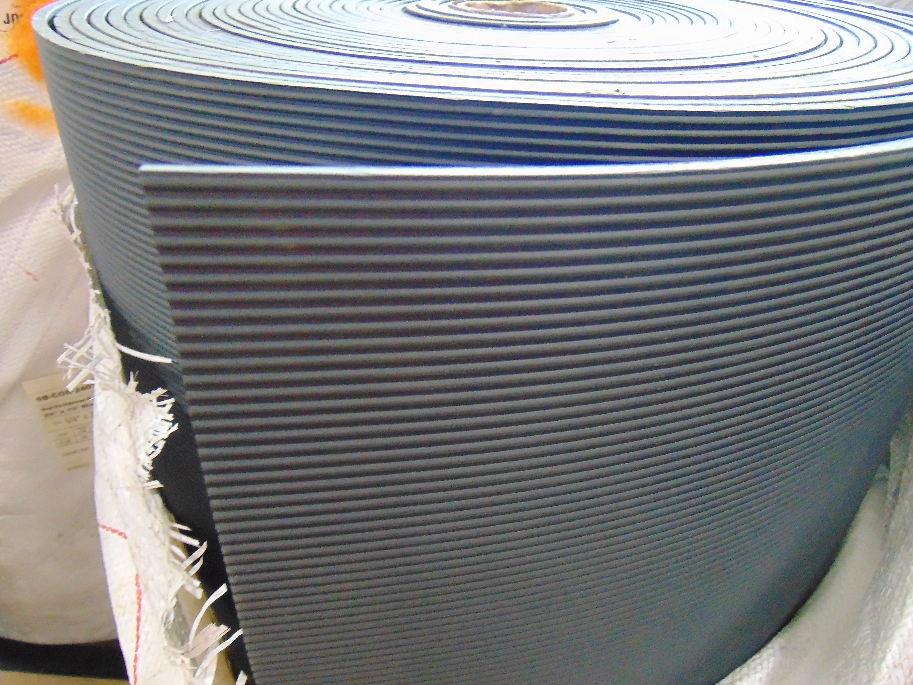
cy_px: 342
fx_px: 712
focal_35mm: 27
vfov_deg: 51.4
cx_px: 456
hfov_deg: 65.3
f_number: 3
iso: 800
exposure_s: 1/30
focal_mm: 4.9
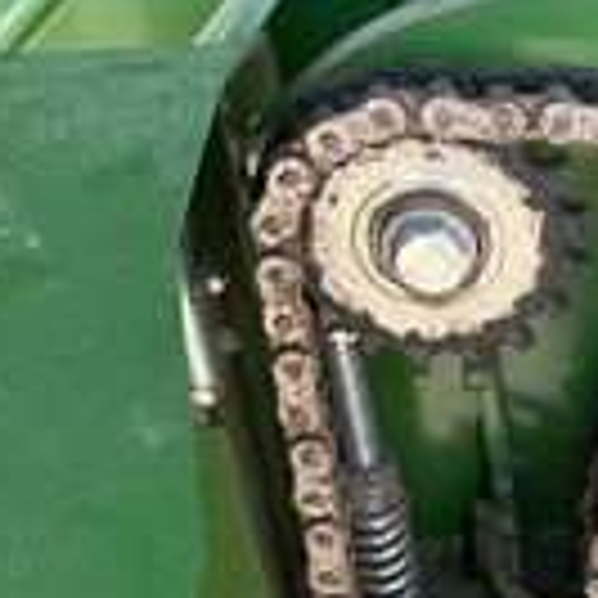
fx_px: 2072
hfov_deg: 14.8
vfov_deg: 16.0
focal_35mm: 106
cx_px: 991
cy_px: 634
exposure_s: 1/100
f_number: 1.8
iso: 20
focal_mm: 3
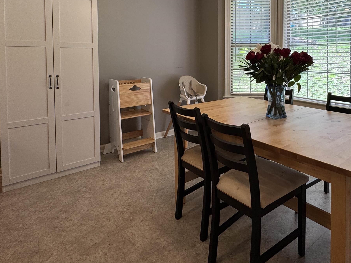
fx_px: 243
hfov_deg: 69.1
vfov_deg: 54.0
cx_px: 240
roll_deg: +0.4
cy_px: 64
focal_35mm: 24
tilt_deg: -1.8
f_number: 2.2
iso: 64
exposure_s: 1/120
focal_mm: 2.22
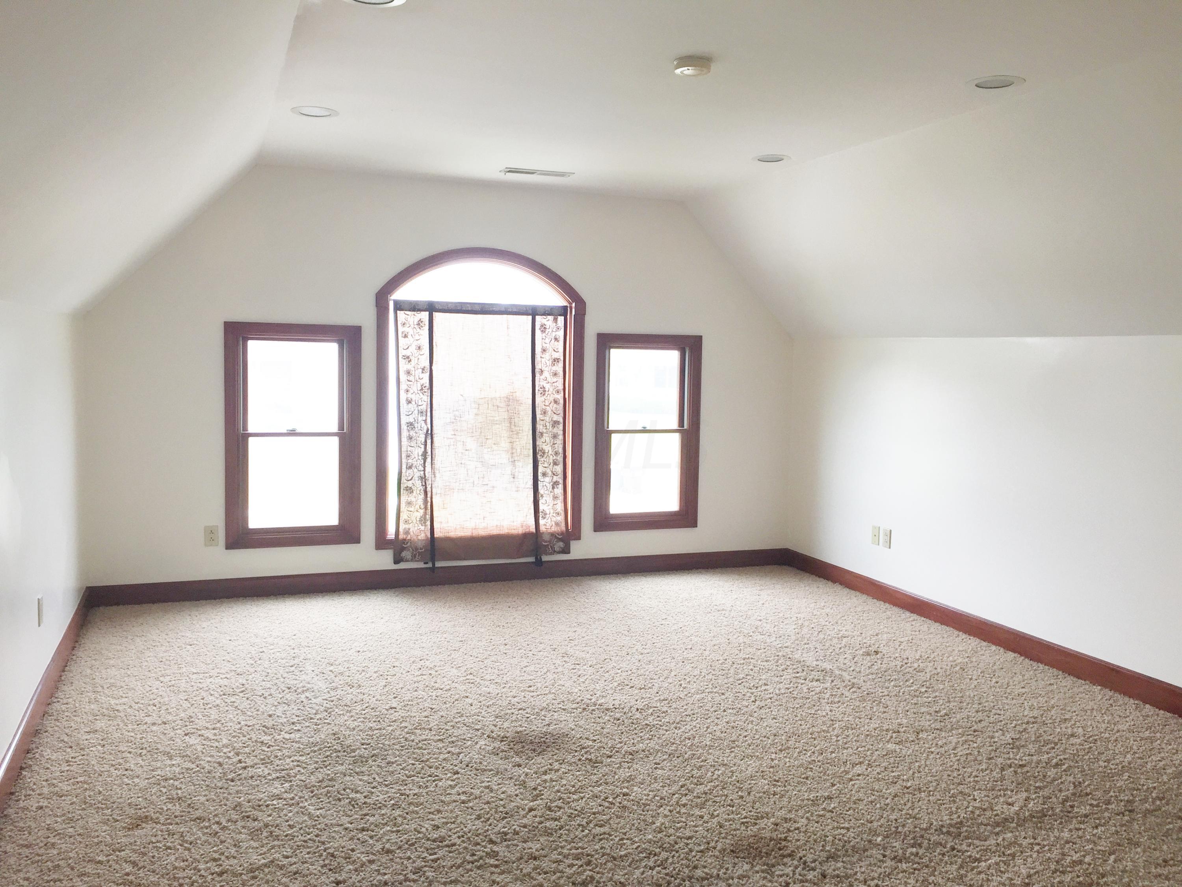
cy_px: 444
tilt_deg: -3.5
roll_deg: -1.4
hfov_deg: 61.7
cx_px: 591
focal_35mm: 29
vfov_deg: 48.2
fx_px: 990
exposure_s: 1/60
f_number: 2.2
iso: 40
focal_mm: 4.15
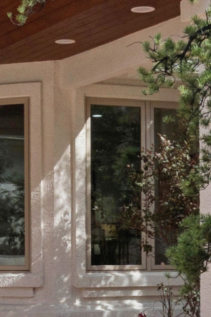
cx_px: -17
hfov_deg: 12.2
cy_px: 243
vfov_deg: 18.3
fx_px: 975
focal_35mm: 111
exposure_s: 1/640
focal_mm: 17
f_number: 9
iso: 320
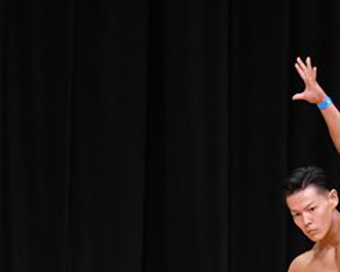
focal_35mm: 594
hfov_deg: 3.3
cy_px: 293
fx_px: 5982
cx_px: 287
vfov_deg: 2.6
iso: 3200
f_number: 5.6
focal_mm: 135
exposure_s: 1/400
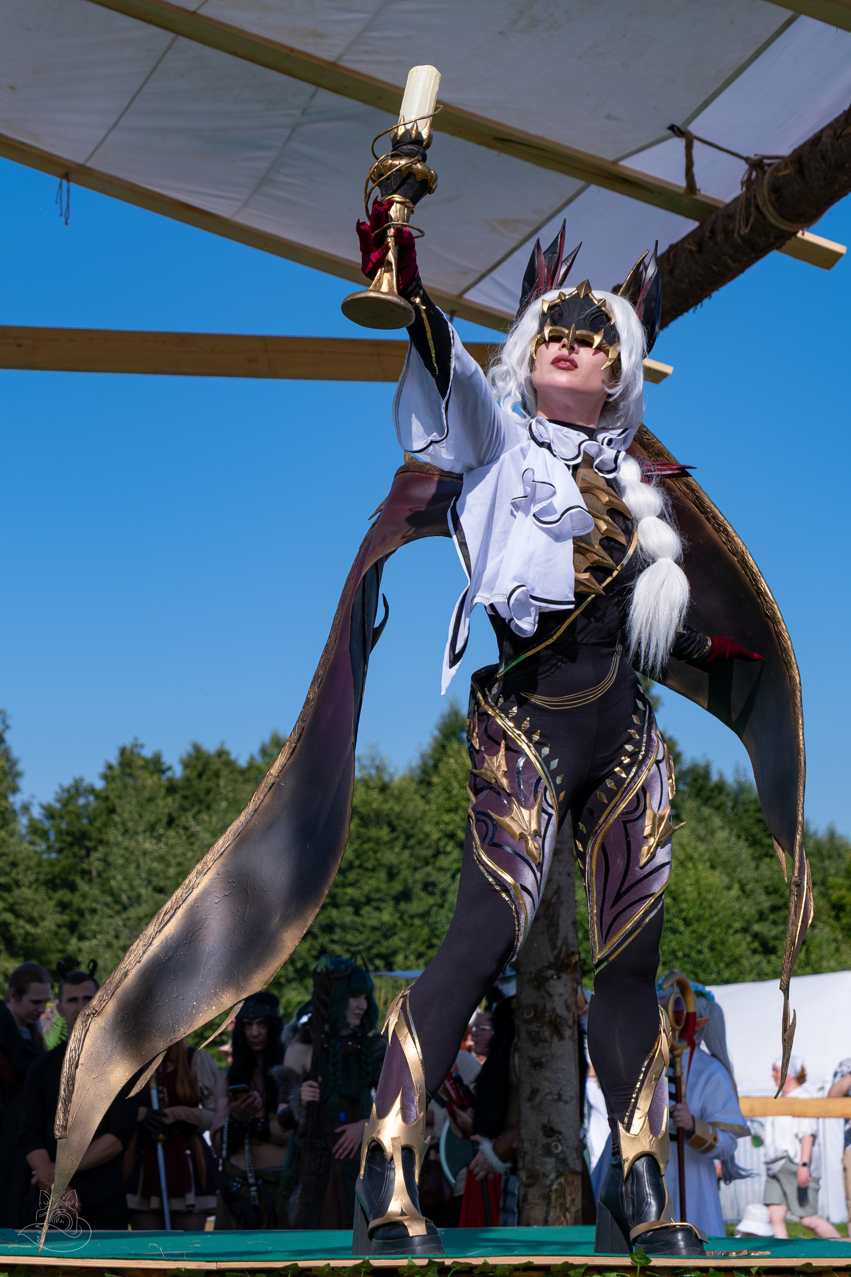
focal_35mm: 87
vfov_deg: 23.4
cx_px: 276
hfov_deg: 15.7
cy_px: 638
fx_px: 3085
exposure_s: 1/1600
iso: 160
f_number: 4
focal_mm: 38.8
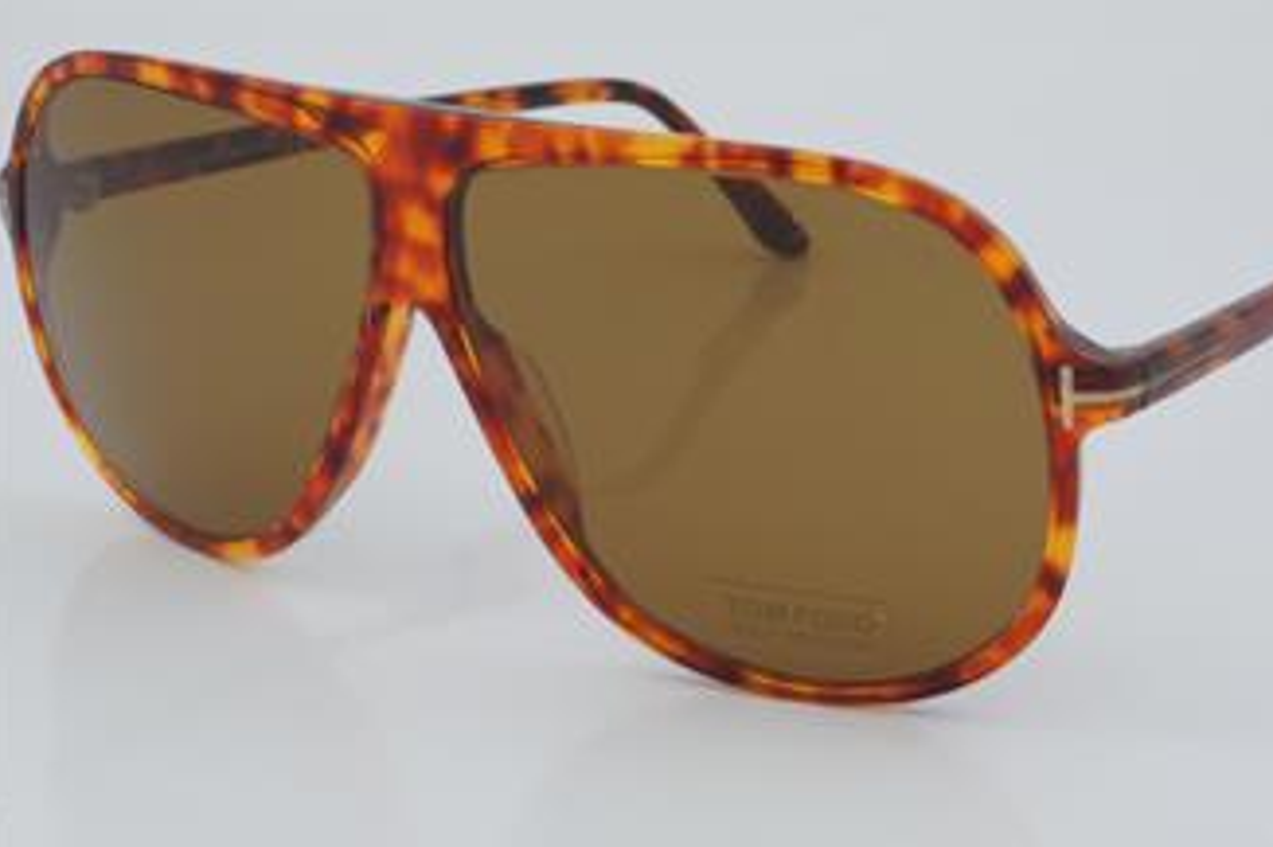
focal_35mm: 92
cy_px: 375
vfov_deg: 14.8
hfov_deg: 22.1
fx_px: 3251
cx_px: 761
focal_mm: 50
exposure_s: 1/4
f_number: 32
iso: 100
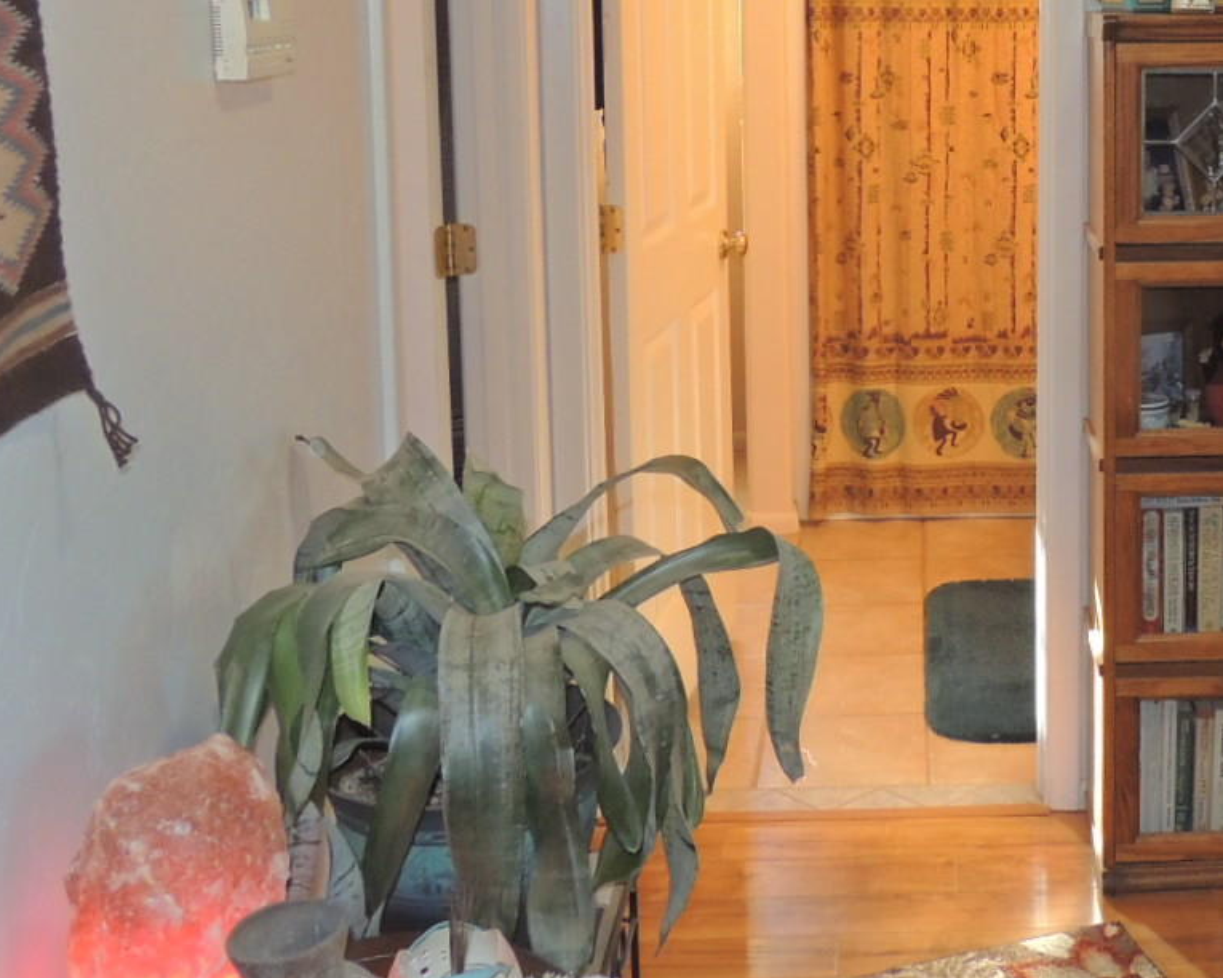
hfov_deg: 36.5
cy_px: 190
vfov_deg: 30.1
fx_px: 1774
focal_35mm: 49
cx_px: 1014
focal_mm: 4.3
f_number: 3
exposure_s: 1/40
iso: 360
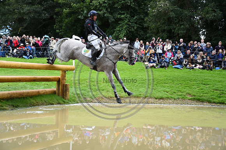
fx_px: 301
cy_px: 75
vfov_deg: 28.0
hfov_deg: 41.1
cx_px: 113
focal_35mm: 48
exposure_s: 1/1600
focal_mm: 48
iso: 1400
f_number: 4.2
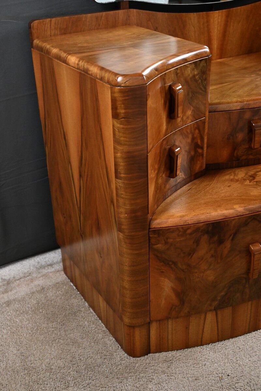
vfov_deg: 44.5
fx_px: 478
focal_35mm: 44
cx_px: 130
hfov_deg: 30.5
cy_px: 196
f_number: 7.1
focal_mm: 44
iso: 5000
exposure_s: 1/60
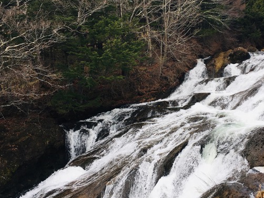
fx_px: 282
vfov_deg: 38.5
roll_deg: +4.3
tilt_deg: +0.4
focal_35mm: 37
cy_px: 83
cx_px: 160
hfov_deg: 49.8
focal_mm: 4.15
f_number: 2.2
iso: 25
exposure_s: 1/478
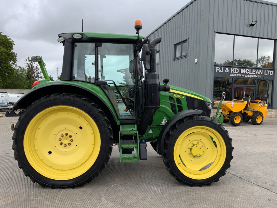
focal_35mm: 29
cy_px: 104
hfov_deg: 61.7
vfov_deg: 48.2
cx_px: 138
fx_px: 232
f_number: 1.8
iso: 16
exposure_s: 1/804
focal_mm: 3
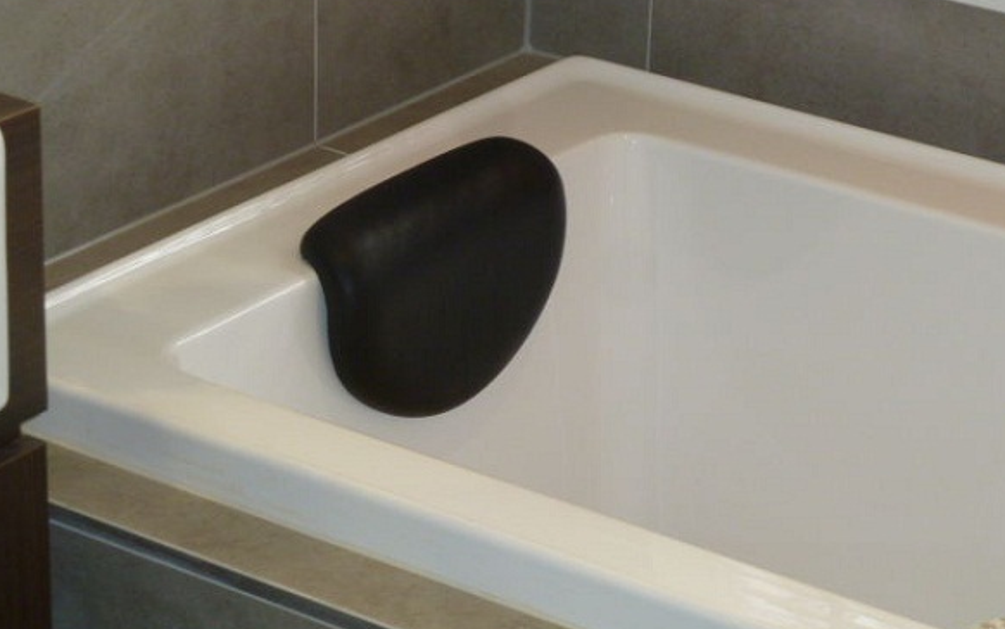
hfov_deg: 16.1
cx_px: 497
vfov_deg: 10.1
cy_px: 283
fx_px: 3561
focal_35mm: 130
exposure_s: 1/30
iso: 250
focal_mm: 19.5
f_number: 4.4
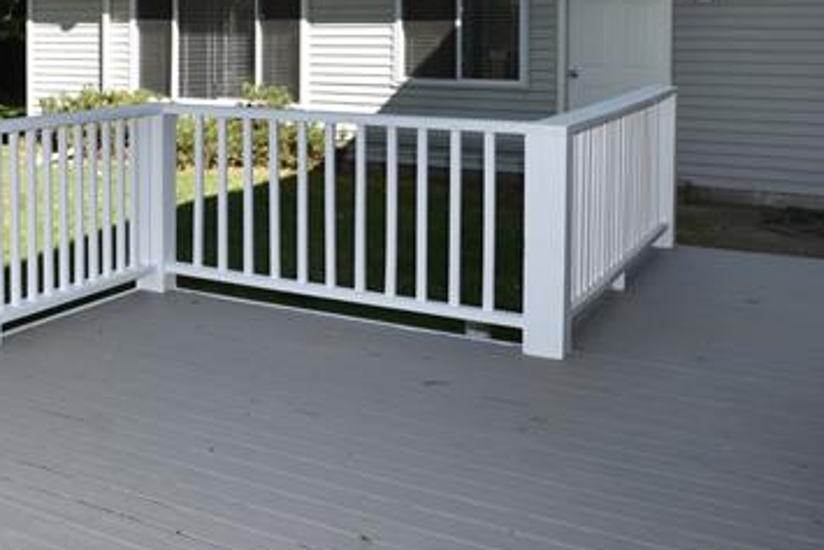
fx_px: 1122
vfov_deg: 26.5
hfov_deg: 32.0
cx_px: -214
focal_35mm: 49
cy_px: 38
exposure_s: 1/200
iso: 125
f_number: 7.1
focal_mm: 17
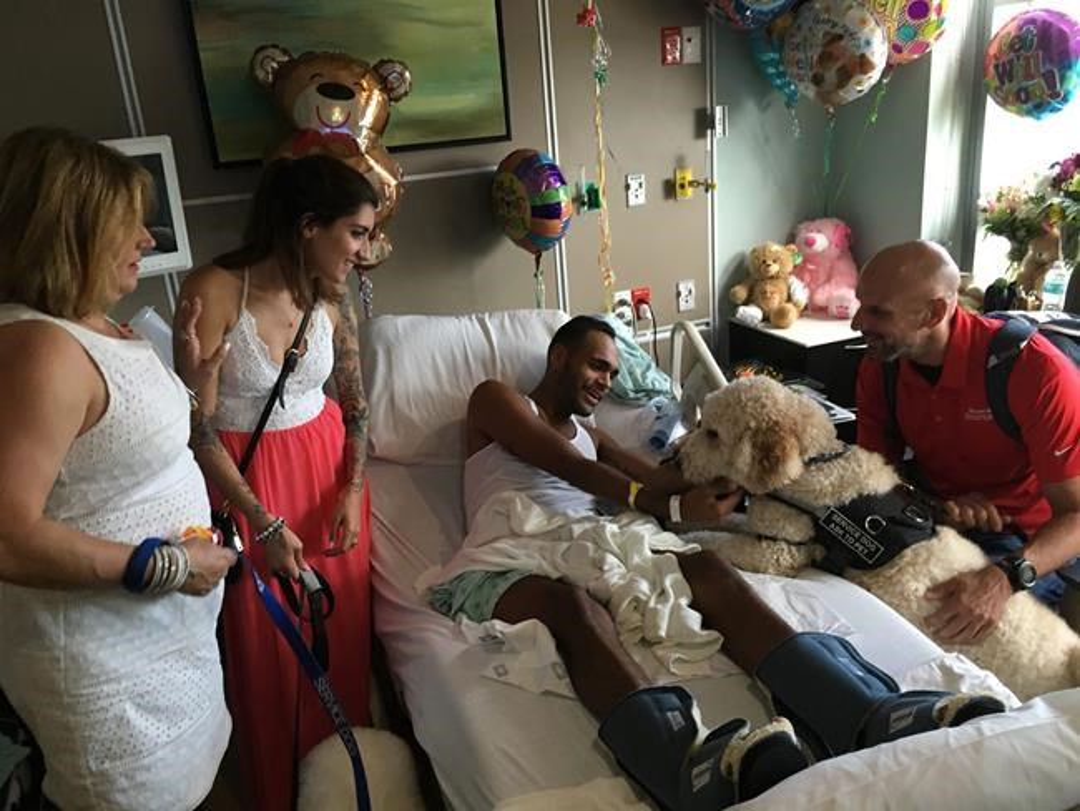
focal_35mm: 29
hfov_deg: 61.6
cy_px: 406
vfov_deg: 48.3
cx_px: 540
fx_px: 905
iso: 125
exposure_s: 1/30
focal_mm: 4.15
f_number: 2.2
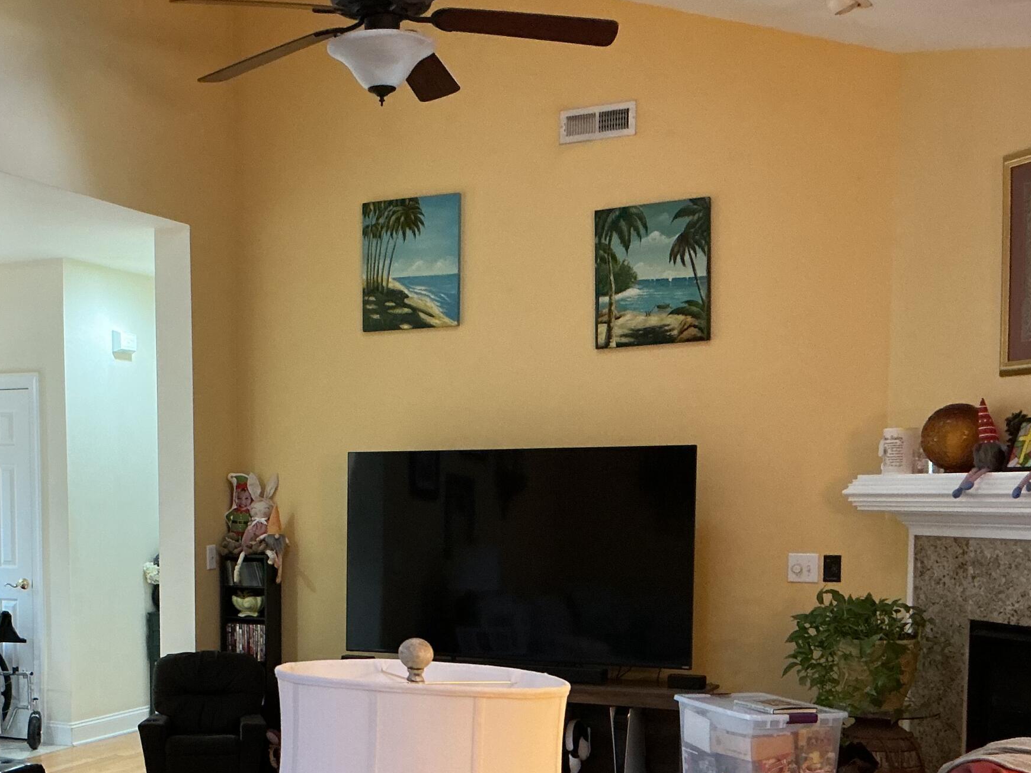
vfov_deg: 28.5
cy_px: 608
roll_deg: +1.2
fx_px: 1489
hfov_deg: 37.8
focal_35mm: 50
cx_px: 343
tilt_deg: -4.9
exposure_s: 1/40
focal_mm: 3
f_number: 1.8
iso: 250
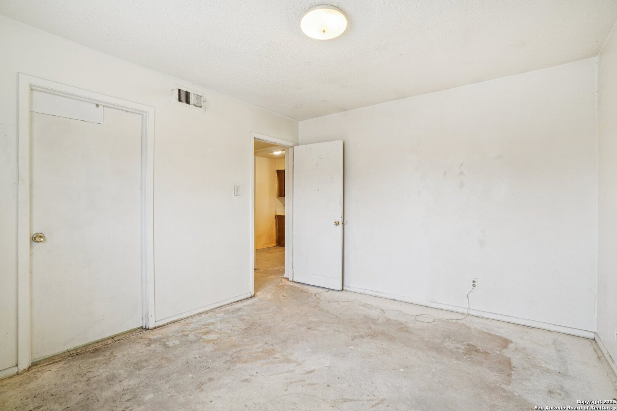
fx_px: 274
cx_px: 308
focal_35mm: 16
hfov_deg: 96.7
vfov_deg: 73.7
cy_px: 206
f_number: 8
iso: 400
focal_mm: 16
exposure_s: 1/6
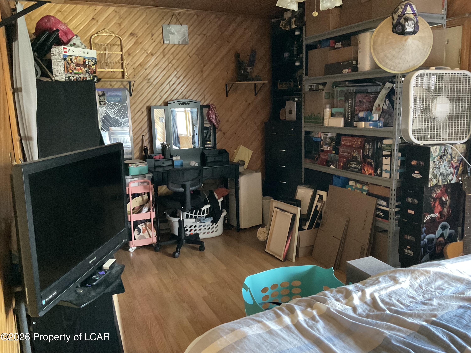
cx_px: 236
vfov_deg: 48.2
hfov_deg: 61.7
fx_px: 395
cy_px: 176
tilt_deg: -10.9
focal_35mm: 29
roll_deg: +1.8
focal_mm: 3
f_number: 1.8
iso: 500
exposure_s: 1/30
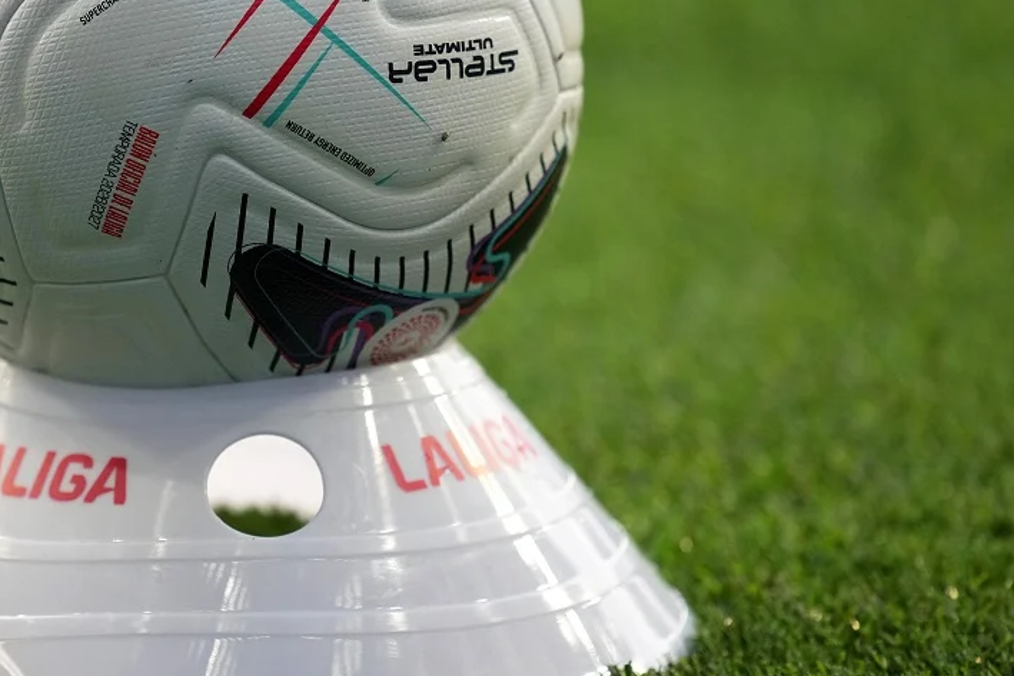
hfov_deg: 3.0
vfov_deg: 2.0
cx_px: 174
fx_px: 19071
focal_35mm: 677
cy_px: 192
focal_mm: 400
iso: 1250
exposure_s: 1/1880
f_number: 2.8
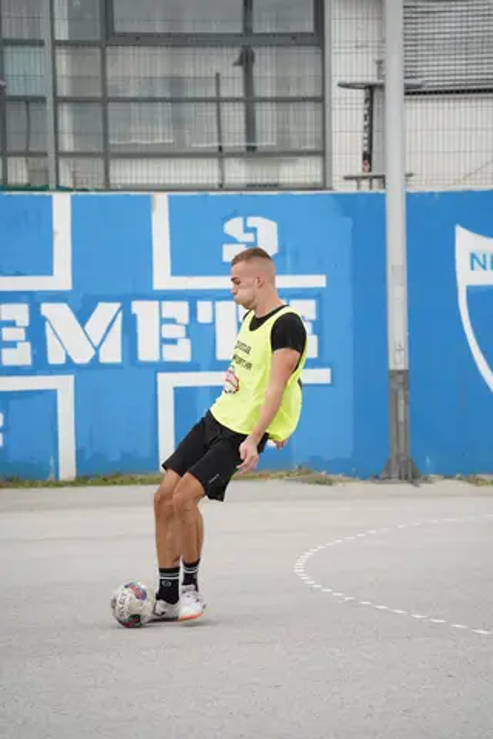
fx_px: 2896
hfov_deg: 9.7
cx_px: 246
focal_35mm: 141
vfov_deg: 14.6
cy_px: 370
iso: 5000
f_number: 5
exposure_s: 1/1000
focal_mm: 141
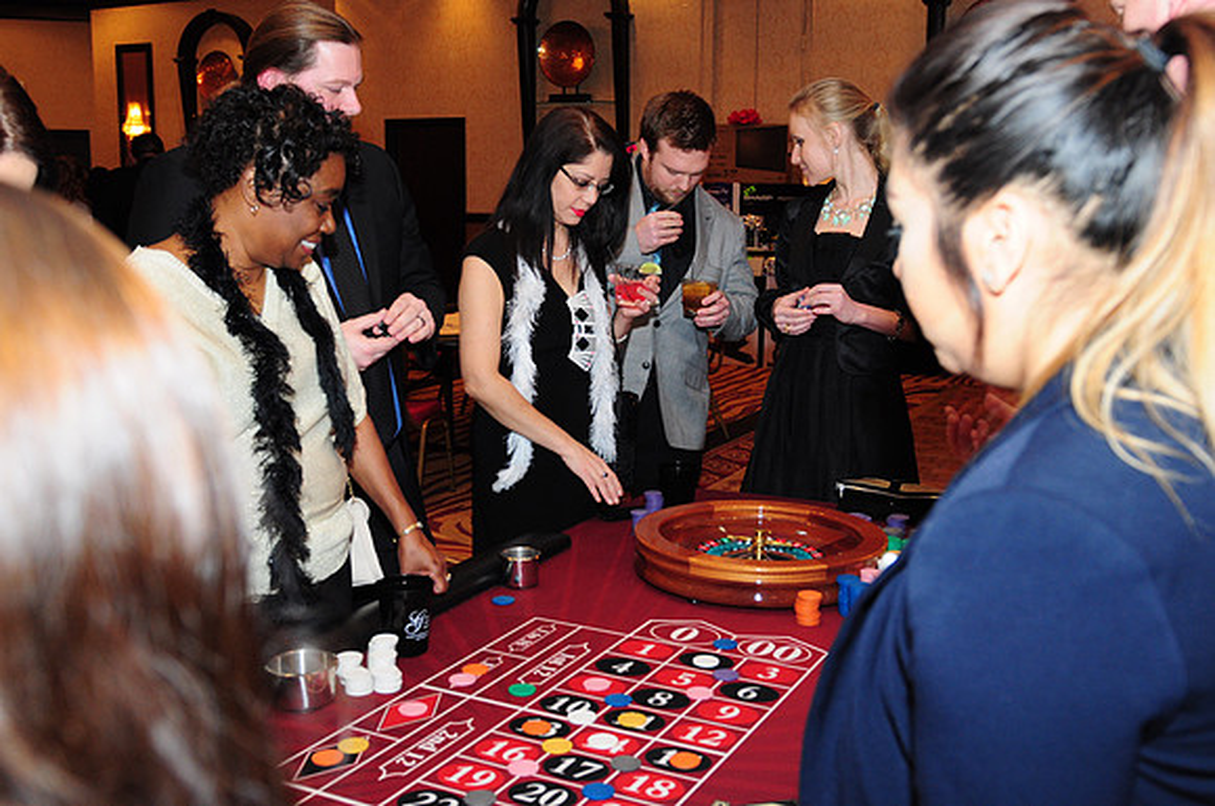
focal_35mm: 36
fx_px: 1213
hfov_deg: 53.2
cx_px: 608
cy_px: 403
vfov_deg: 36.8
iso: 800
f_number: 4
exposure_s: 1/60
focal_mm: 24
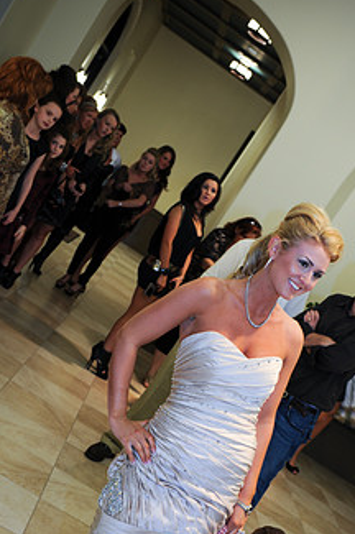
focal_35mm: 61
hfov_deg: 22.2
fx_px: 904
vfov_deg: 32.6
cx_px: 219
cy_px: 358
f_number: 4.5
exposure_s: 1/30
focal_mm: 44
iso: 500
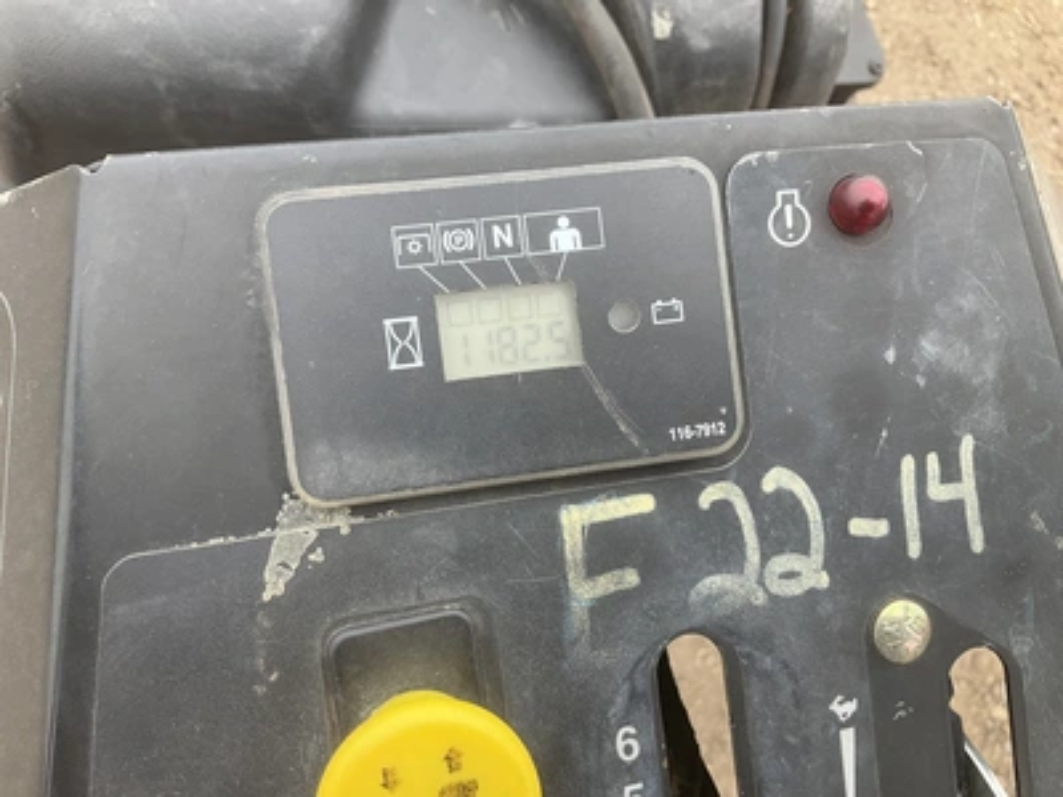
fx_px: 891
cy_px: 398
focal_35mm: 29
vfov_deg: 48.2
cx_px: 532
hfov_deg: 61.7
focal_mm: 3
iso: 25
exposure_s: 1/344
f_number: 1.8
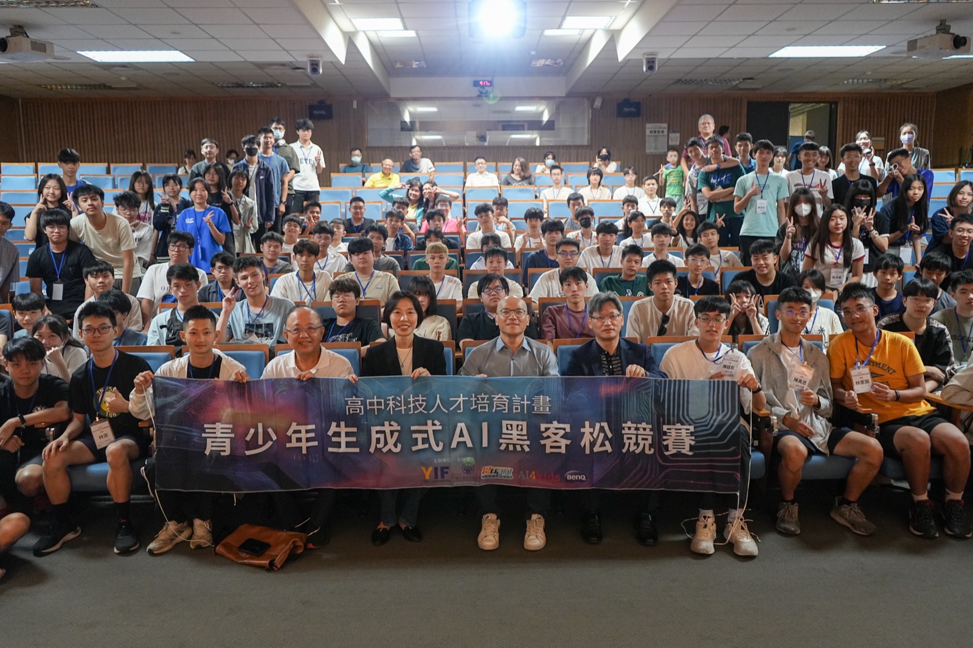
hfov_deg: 65.5
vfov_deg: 46.4
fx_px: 757
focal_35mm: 28
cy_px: 324
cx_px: 486
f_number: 3.5
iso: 4000
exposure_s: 1/125
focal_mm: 28
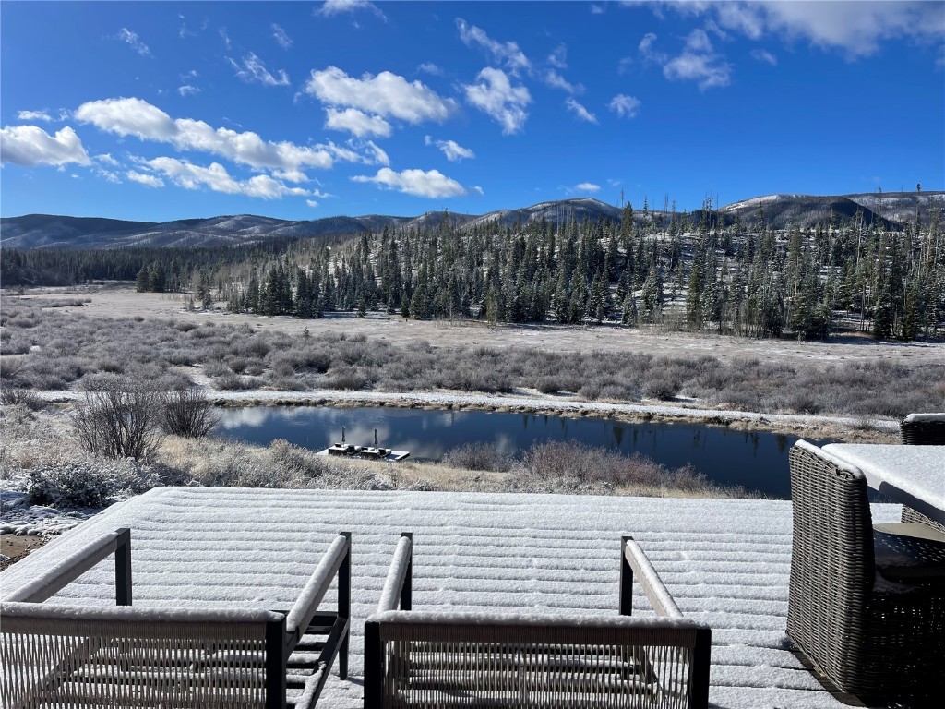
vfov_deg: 54.9
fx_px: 682
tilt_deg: -6.7
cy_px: 354
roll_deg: -0.6
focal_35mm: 25
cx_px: 472
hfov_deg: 69.4
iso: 32
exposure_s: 1/6579
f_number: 1.6
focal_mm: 5.1
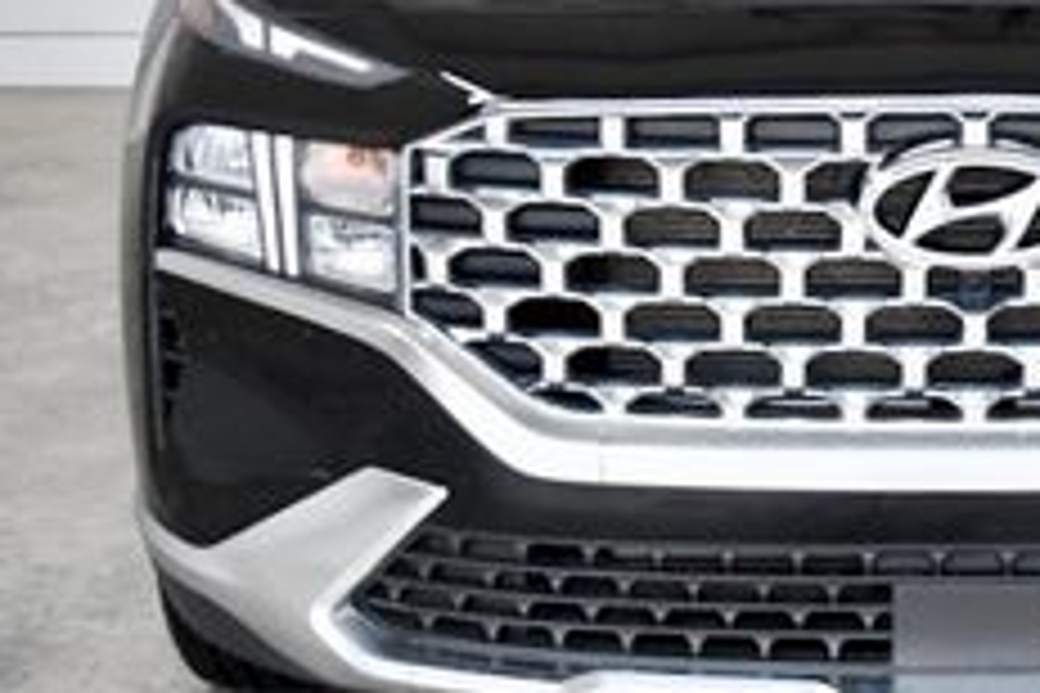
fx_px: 2715
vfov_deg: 14.2
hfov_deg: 21.2
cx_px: 959
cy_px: -65
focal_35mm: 94
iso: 2500
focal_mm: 23
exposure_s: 1/1600
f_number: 4.5
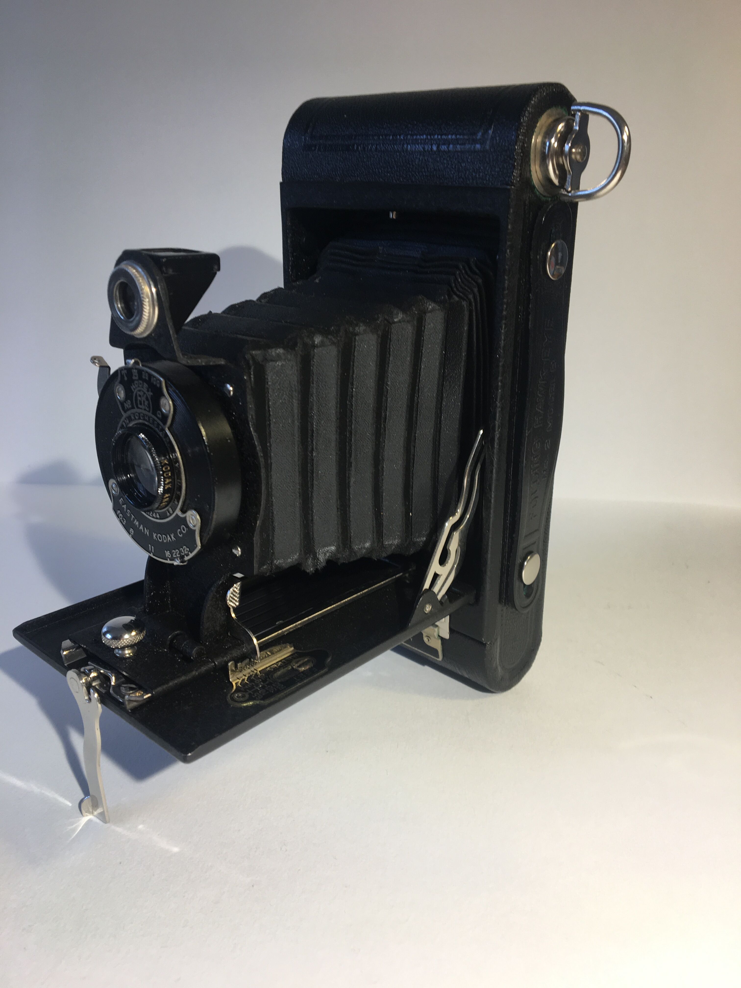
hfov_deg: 48.2
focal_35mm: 29
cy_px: 494
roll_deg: -0.6
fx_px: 828
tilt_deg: -18.8
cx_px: 370
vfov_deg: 61.7
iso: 32
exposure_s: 1/50
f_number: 2.2
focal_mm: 4.15
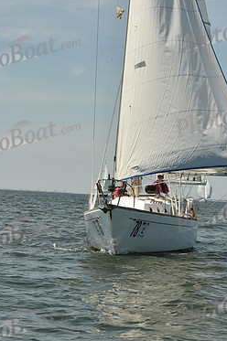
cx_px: 129
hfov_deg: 12.5
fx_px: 1033
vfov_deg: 18.8
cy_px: 174
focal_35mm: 109
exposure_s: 1/1600
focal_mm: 70
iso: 320
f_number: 9
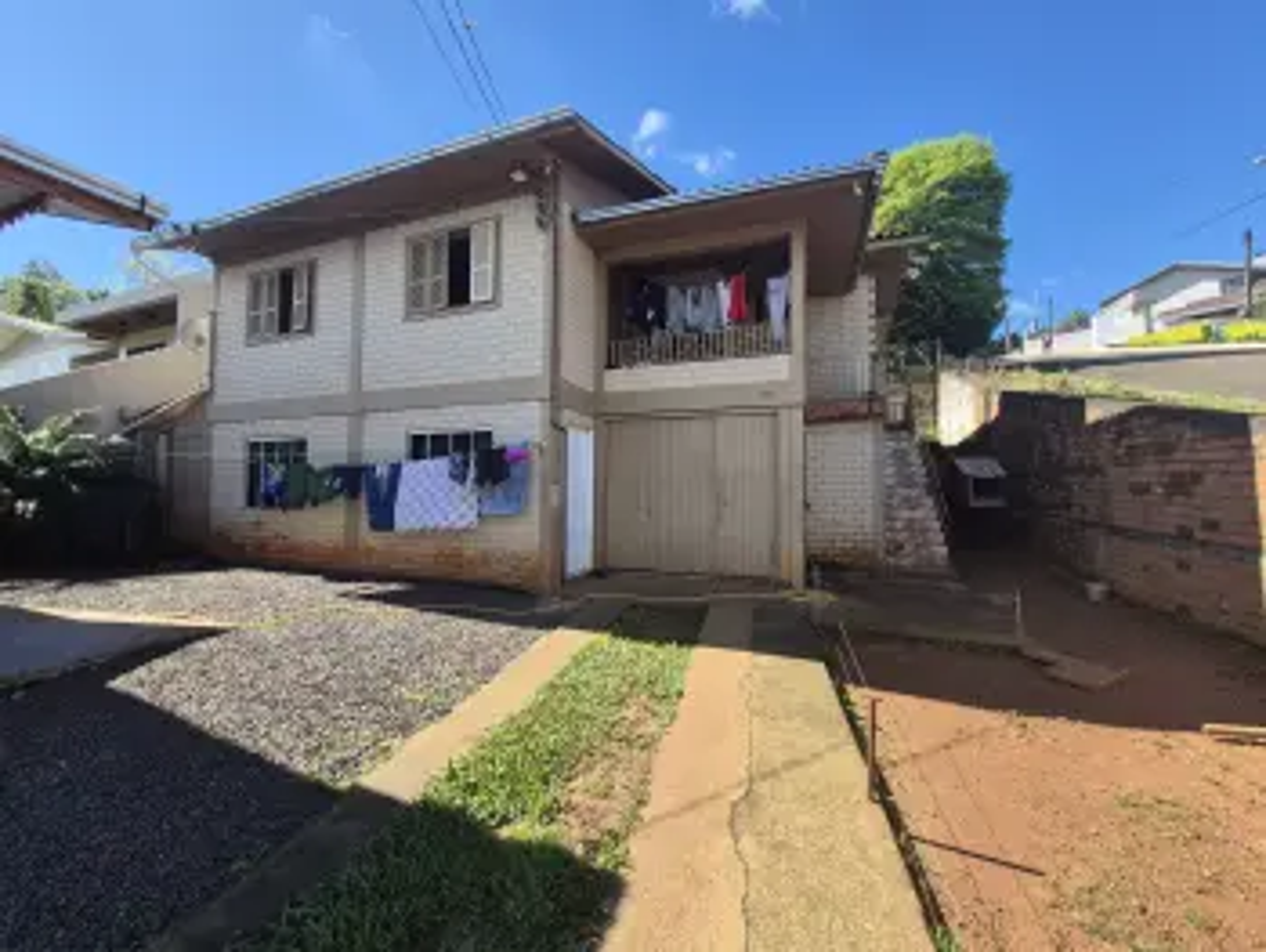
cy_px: 476
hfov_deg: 106.1
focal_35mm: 13
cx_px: 633
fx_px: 476
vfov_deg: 90.0
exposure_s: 1/872
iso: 50
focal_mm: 1.74
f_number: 2.2
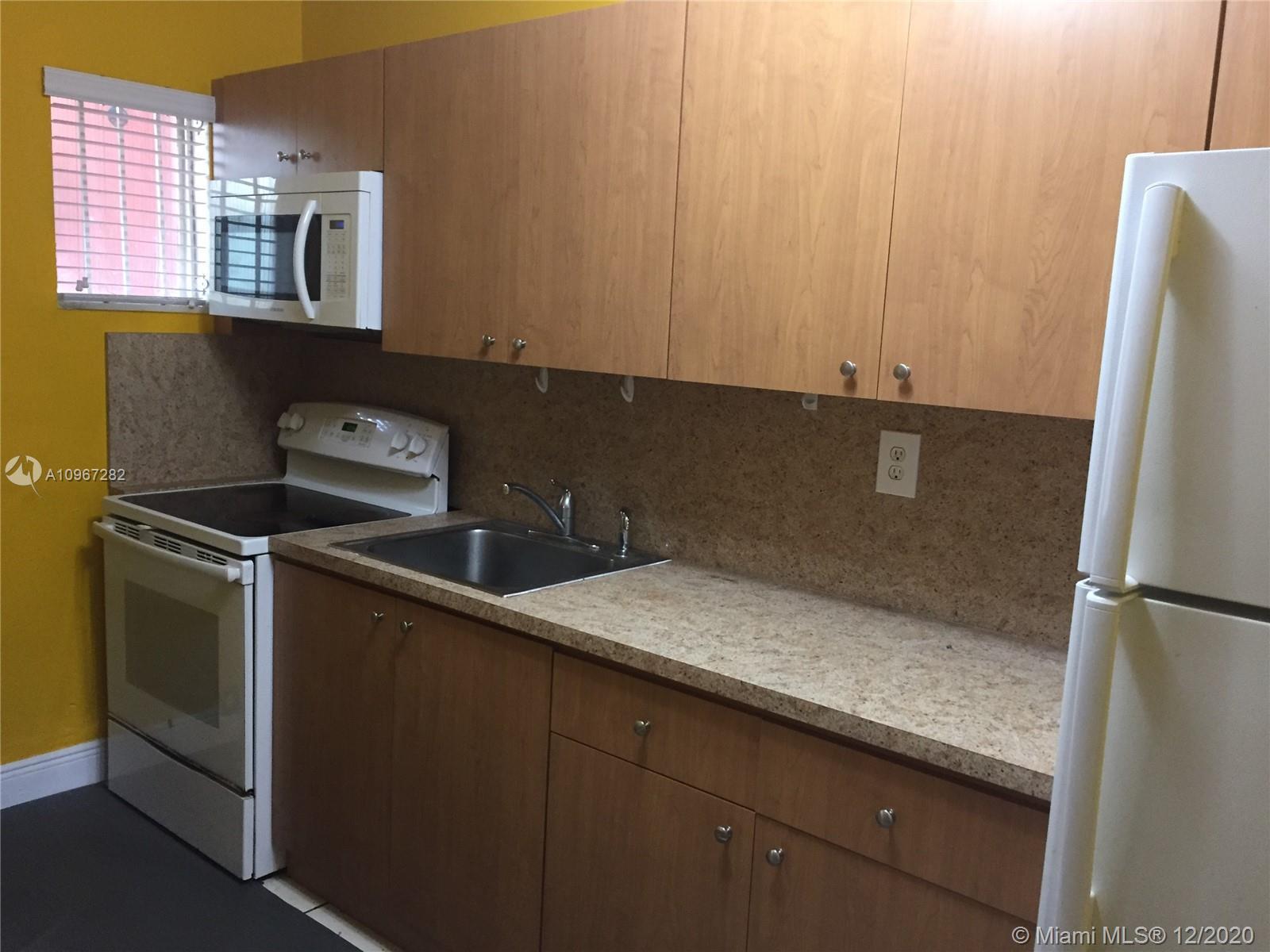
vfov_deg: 48.2
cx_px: 635
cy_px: 476
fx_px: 1064
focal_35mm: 29
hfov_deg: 61.7
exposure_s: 1/30
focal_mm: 4.15
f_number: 2.2
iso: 200
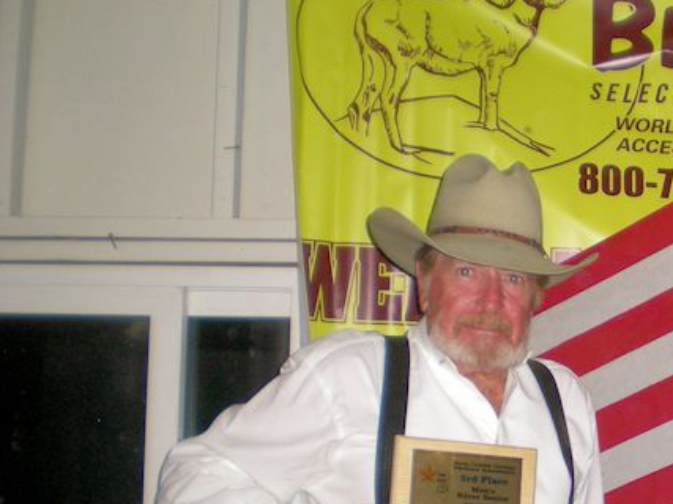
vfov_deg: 19.1
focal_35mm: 76
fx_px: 1477
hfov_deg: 24.6
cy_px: 436
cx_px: 653
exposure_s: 1/60
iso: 179
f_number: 3.1
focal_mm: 6.3
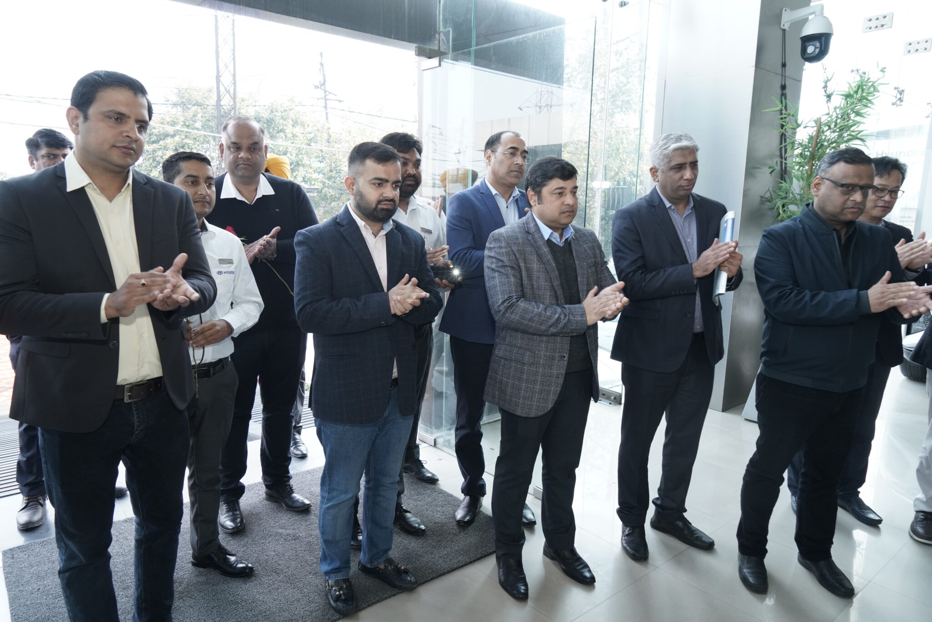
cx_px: 466
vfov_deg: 53.1
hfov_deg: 73.7
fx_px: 621
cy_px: 311
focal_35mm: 24
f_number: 6.3
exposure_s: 1/160
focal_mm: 24
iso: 1250
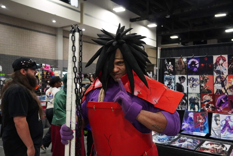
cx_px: 116
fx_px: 204
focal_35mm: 32
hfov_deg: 59.5
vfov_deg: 41.8
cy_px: 78
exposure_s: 1/160
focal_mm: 21
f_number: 4
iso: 6400
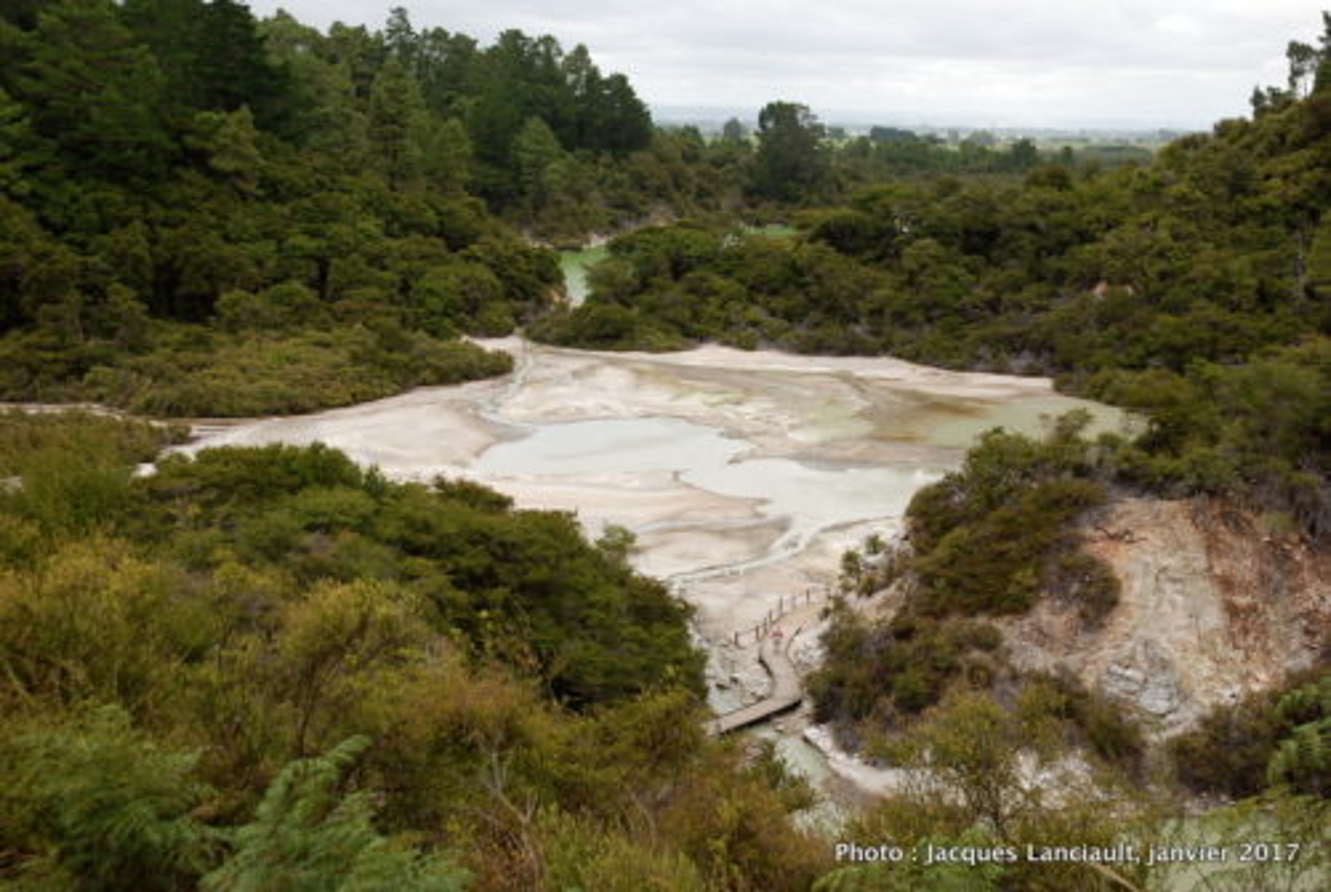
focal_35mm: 40
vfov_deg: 33.1
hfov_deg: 47.9
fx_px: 1500
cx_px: 666
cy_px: 446
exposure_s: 1/160
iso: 100
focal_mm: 27
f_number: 6.3
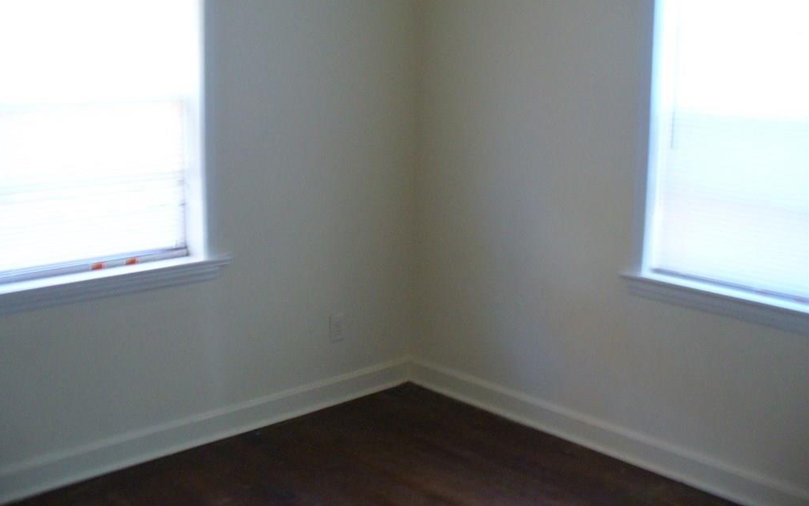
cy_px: 226
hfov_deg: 49.3
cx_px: 397
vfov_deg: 32.0
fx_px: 882
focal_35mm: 40
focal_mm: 6.1
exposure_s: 1/10
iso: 200
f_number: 2.8
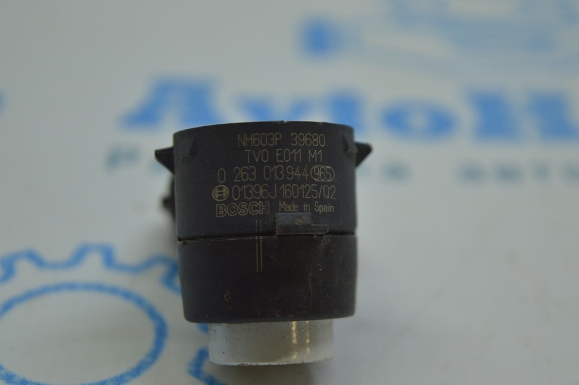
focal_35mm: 82
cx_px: 290
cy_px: 192
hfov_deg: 24.6
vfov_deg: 16.5
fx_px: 1326
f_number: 5.6
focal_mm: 55
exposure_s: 1/80
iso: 400
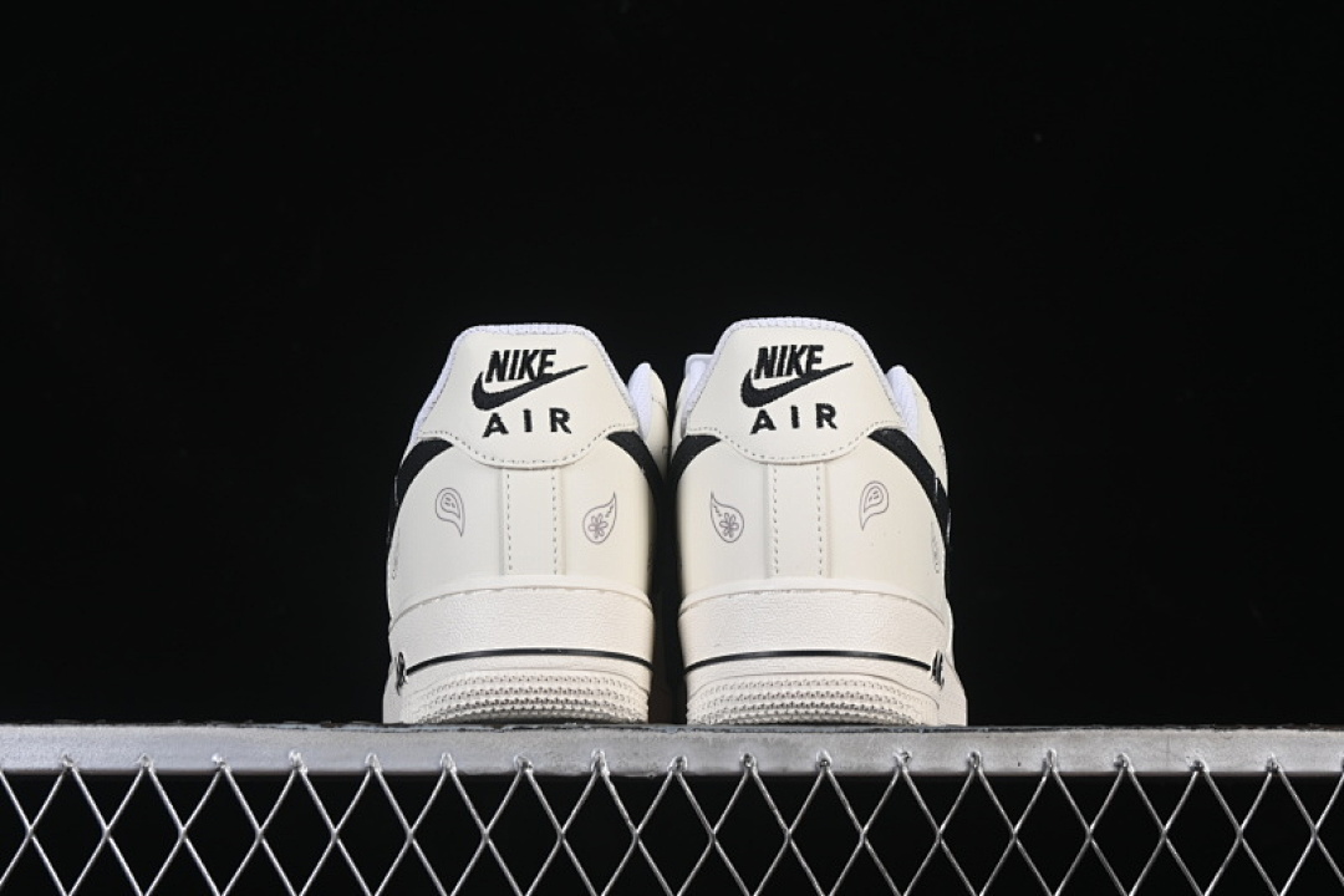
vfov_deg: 18.2
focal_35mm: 75
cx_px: 672
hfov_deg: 27.0
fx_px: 2800
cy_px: 448
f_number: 8
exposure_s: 1/100
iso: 160
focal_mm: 50
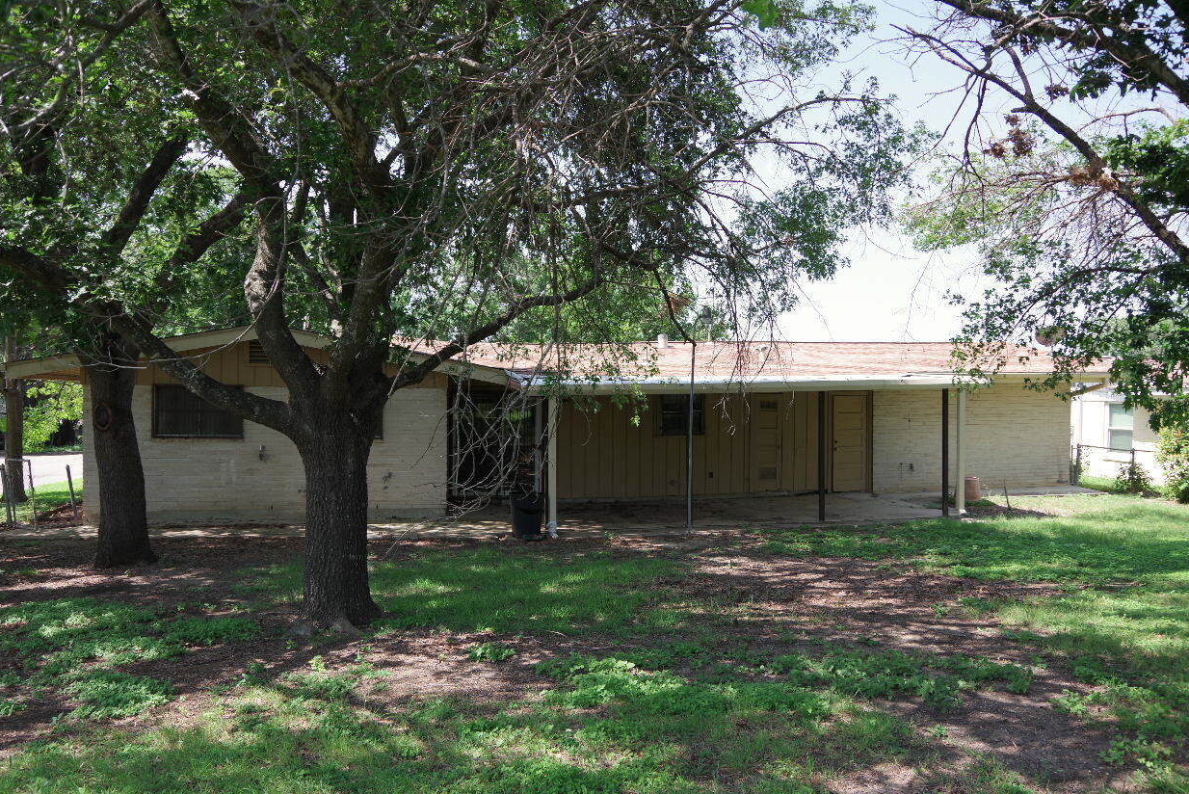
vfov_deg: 46.4
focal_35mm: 28
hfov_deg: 65.4
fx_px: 925
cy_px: 395
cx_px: 590
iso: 200
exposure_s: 1/250
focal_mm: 18
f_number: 5
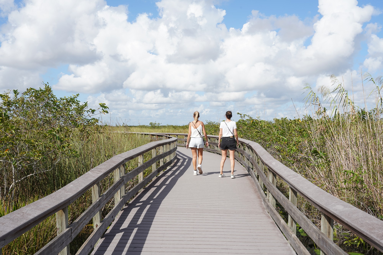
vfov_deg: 33.4
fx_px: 426
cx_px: 192
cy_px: 128
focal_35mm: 40
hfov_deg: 48.5
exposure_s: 1/100
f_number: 14
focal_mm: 40
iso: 100
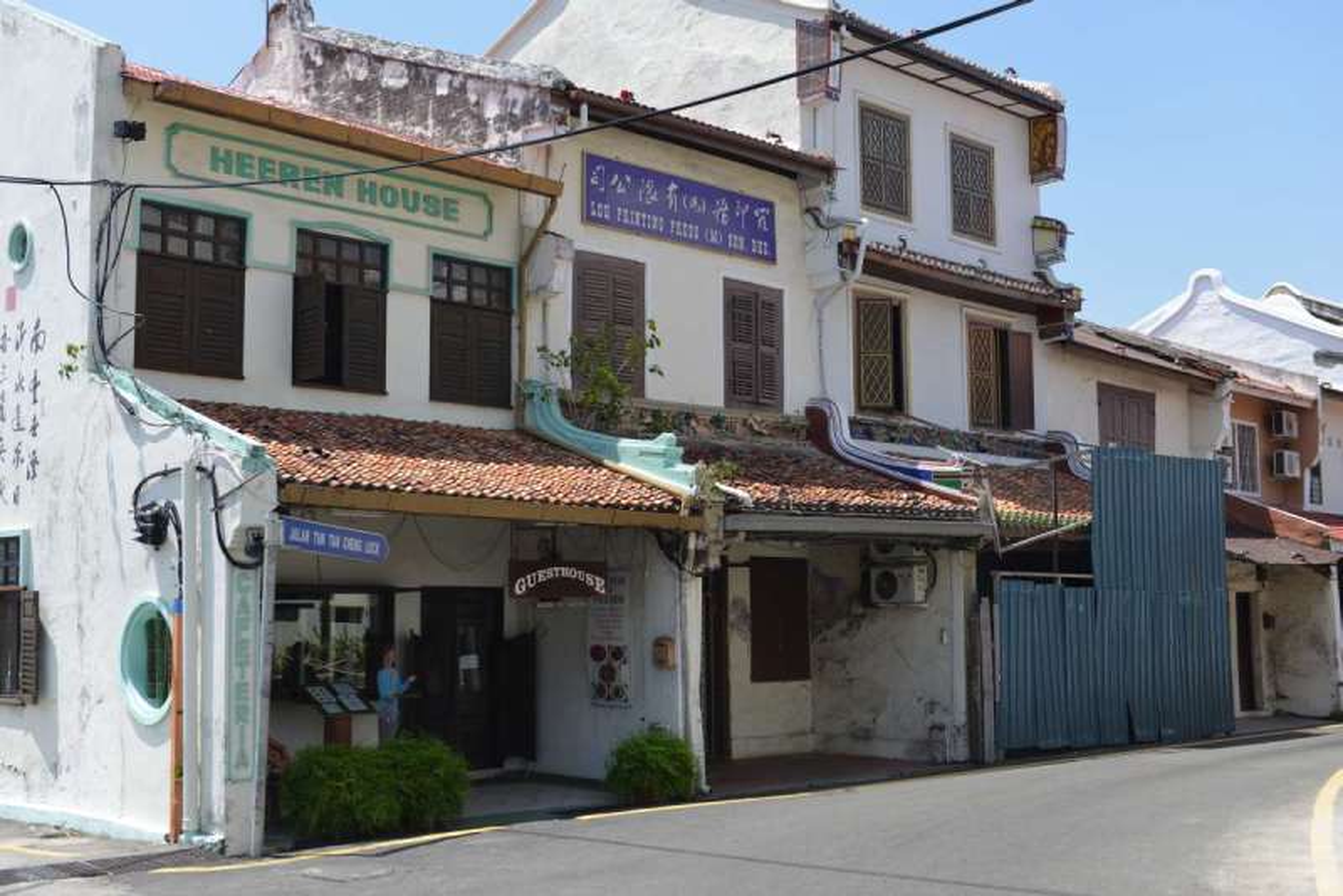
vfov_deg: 30.5
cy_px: 448
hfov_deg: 44.5
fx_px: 1642
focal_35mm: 44
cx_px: 672
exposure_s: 1/125
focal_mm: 44
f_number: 5.6
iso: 100
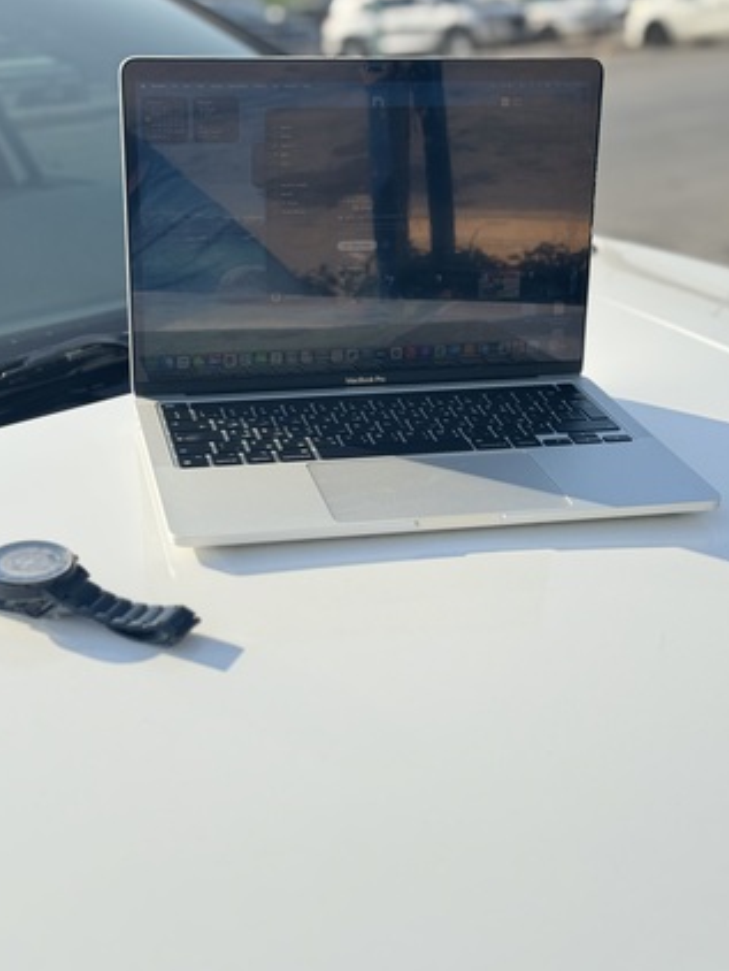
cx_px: 367
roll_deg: +4.7
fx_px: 1459
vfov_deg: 36.8
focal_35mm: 52
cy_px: 448
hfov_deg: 28.1
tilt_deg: -15.4
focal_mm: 6.76
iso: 64
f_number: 1.78
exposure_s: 1/2110
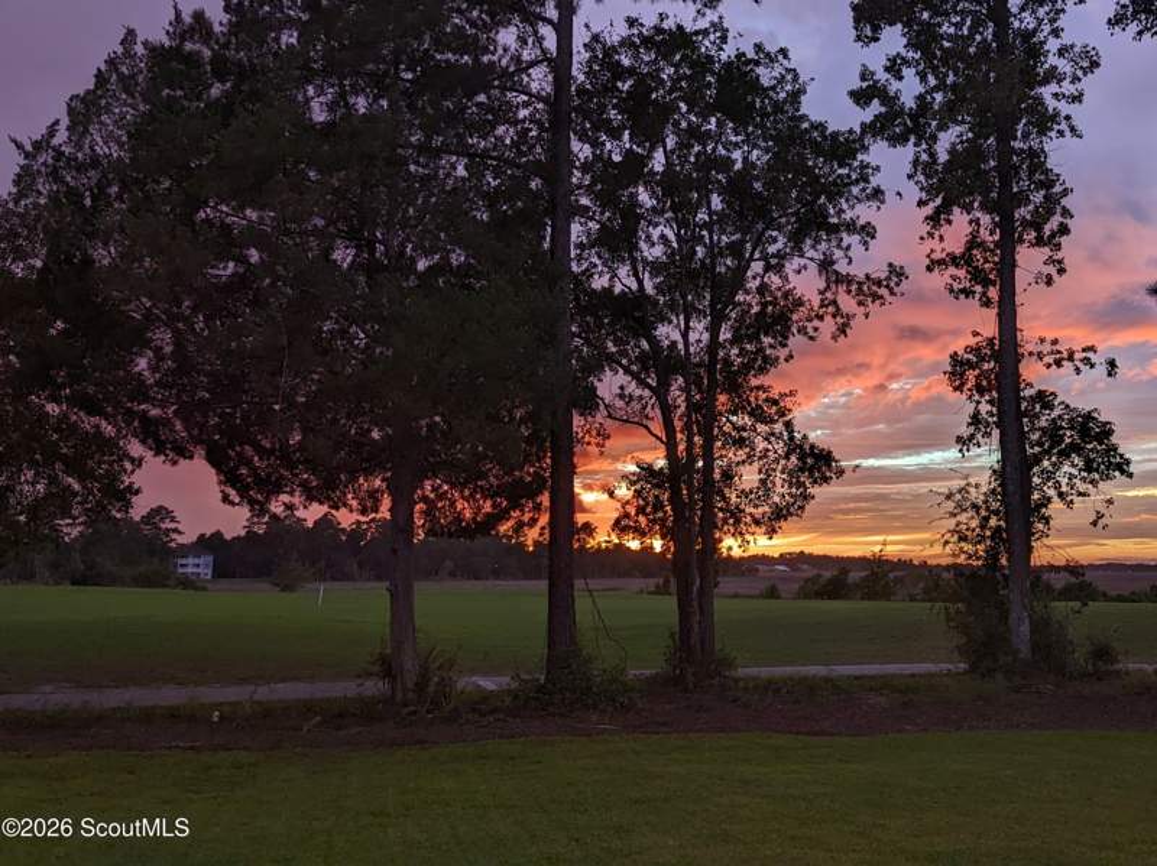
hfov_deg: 71.6
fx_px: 802
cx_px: 578
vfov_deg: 56.8
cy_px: 433
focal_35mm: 24
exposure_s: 1/120
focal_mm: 6.81
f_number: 1.85
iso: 30
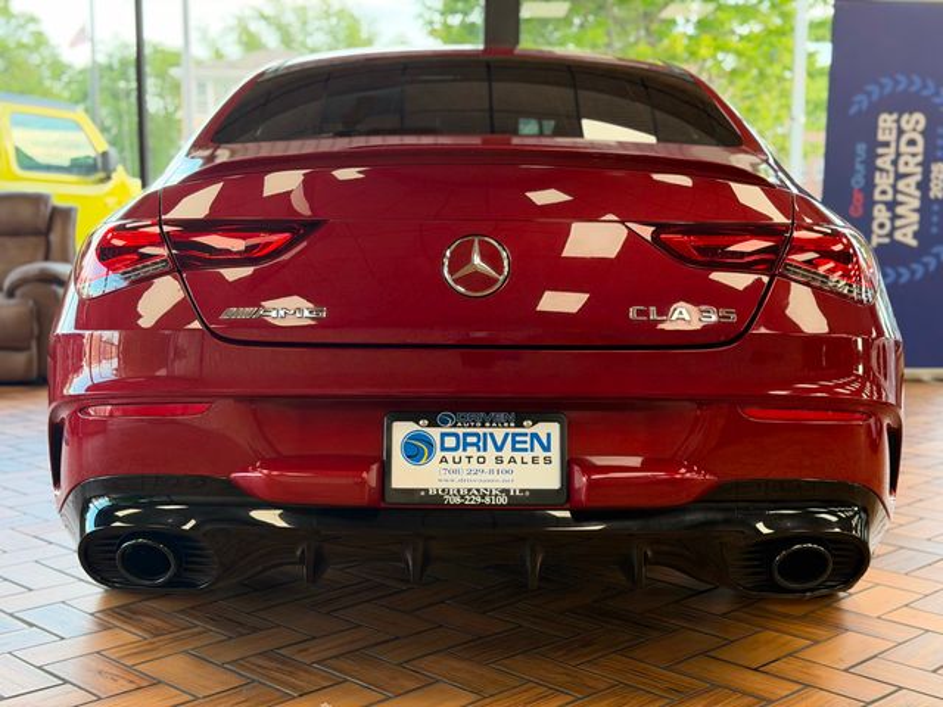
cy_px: 354
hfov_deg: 39.7
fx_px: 1308
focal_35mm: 48
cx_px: 472
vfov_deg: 30.3
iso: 200
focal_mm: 6.76
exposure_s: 1/120
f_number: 1.78
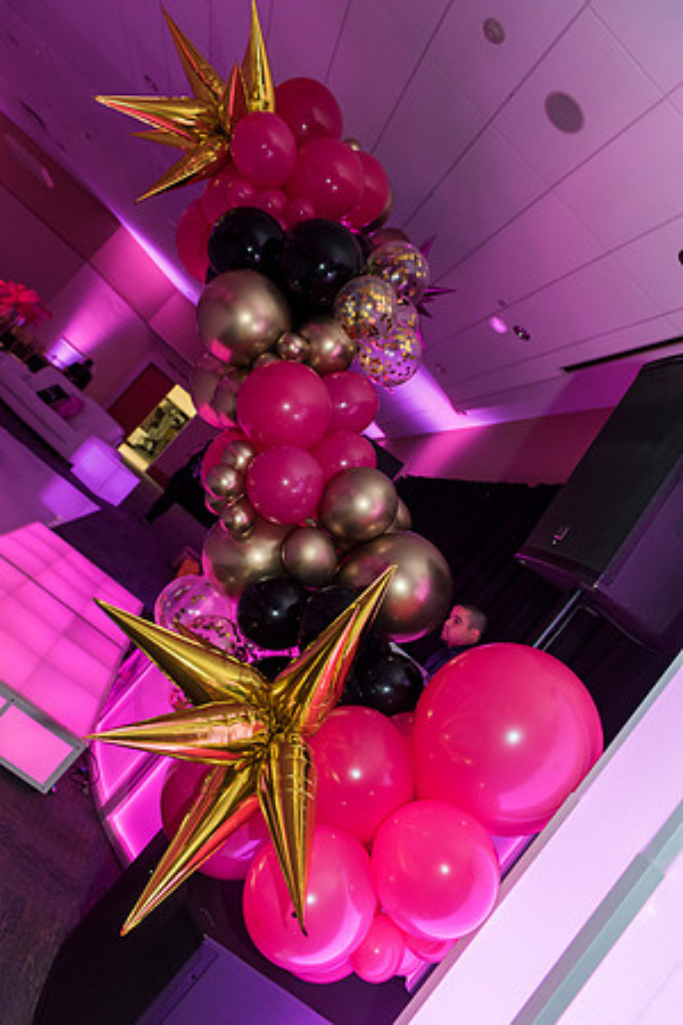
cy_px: 512
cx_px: 342
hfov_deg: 53.1
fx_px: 683
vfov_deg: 73.7
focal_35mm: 24
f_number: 3.5
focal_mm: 24
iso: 800
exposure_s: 1/80
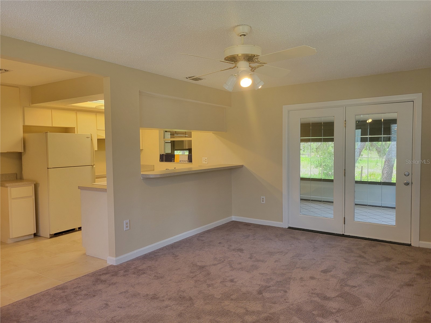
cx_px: 216
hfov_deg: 67.3
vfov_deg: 53.1
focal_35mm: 26
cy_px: 162
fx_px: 324
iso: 125
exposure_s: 1/120
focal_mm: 5.4
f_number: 1.8
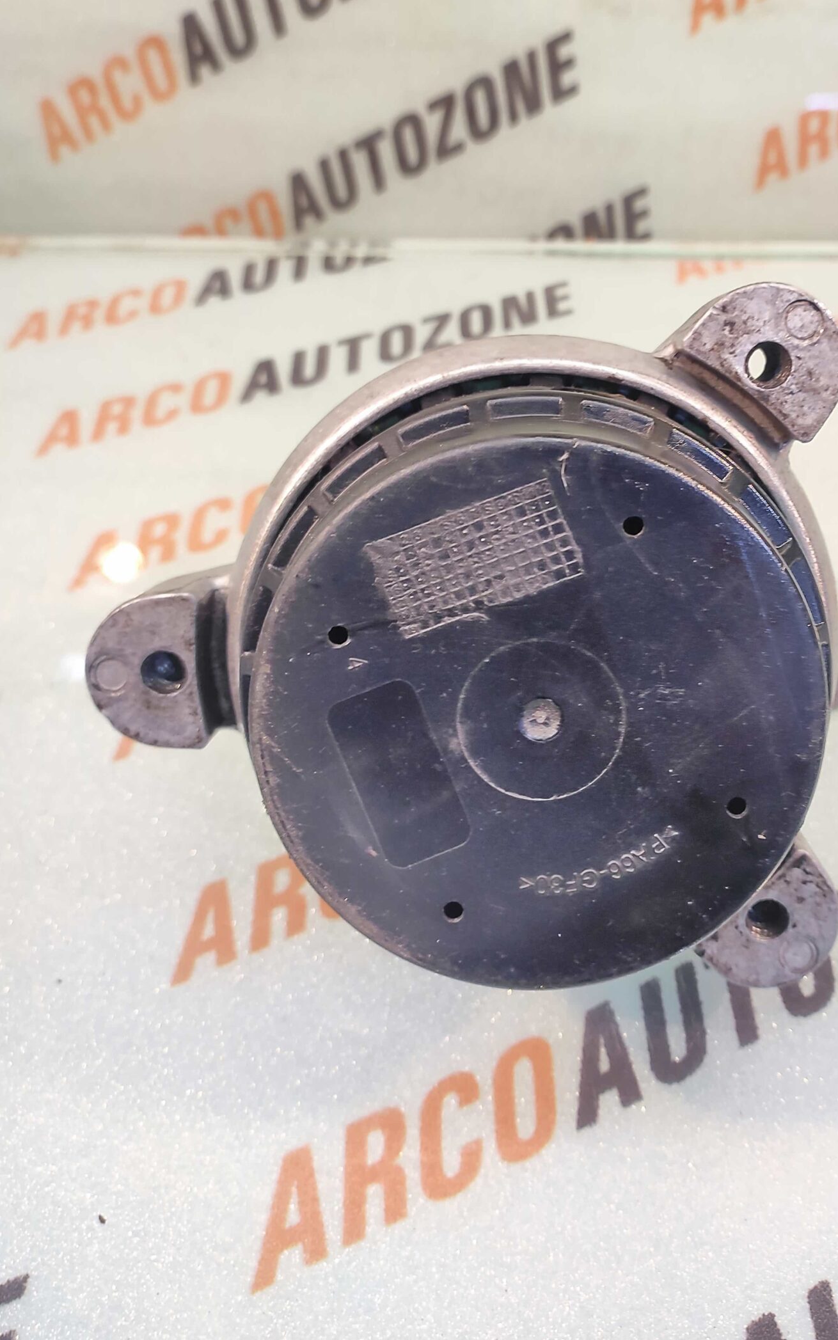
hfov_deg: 53.9
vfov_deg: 78.8
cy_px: 542
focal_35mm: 22
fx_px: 804
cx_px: 561
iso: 275
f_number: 1.79
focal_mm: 4.74
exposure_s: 1/33
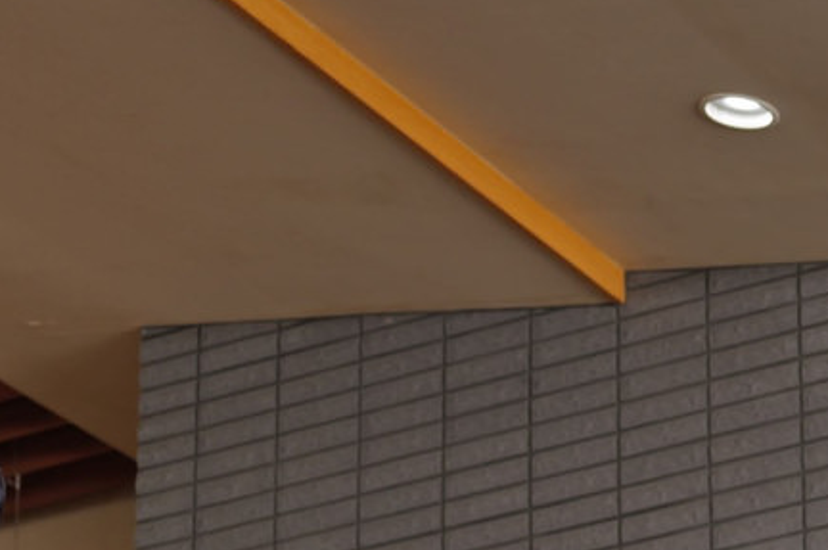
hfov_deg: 10.1
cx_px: 688
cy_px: 1124
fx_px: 4687
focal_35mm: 204
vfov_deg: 6.5
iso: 250
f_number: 2
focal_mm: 43
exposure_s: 1/80
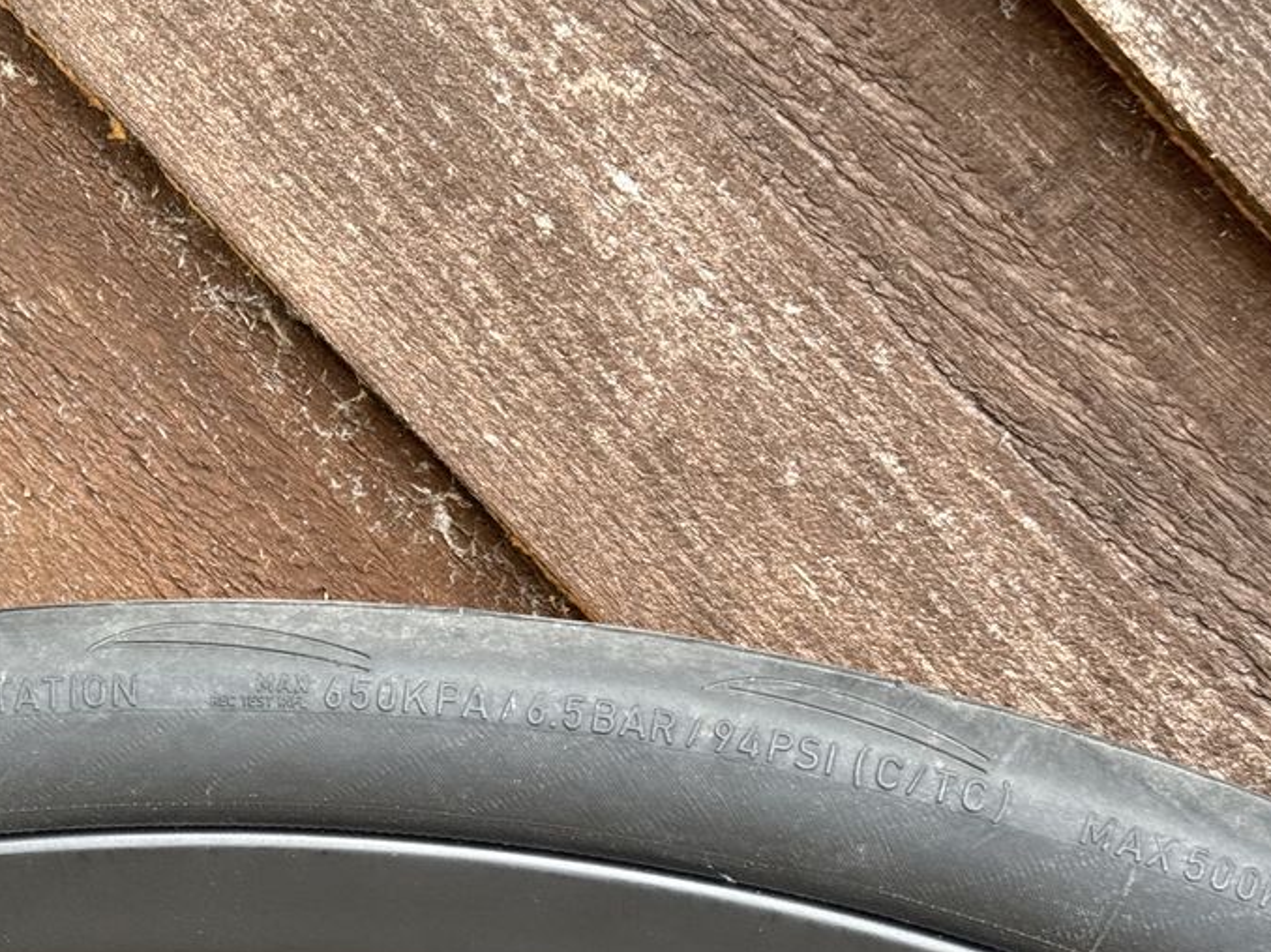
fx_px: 3120
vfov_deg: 17.1
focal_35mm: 85
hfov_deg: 22.6
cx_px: 174
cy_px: 828
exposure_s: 1/121
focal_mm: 6.76
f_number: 1.78
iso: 80
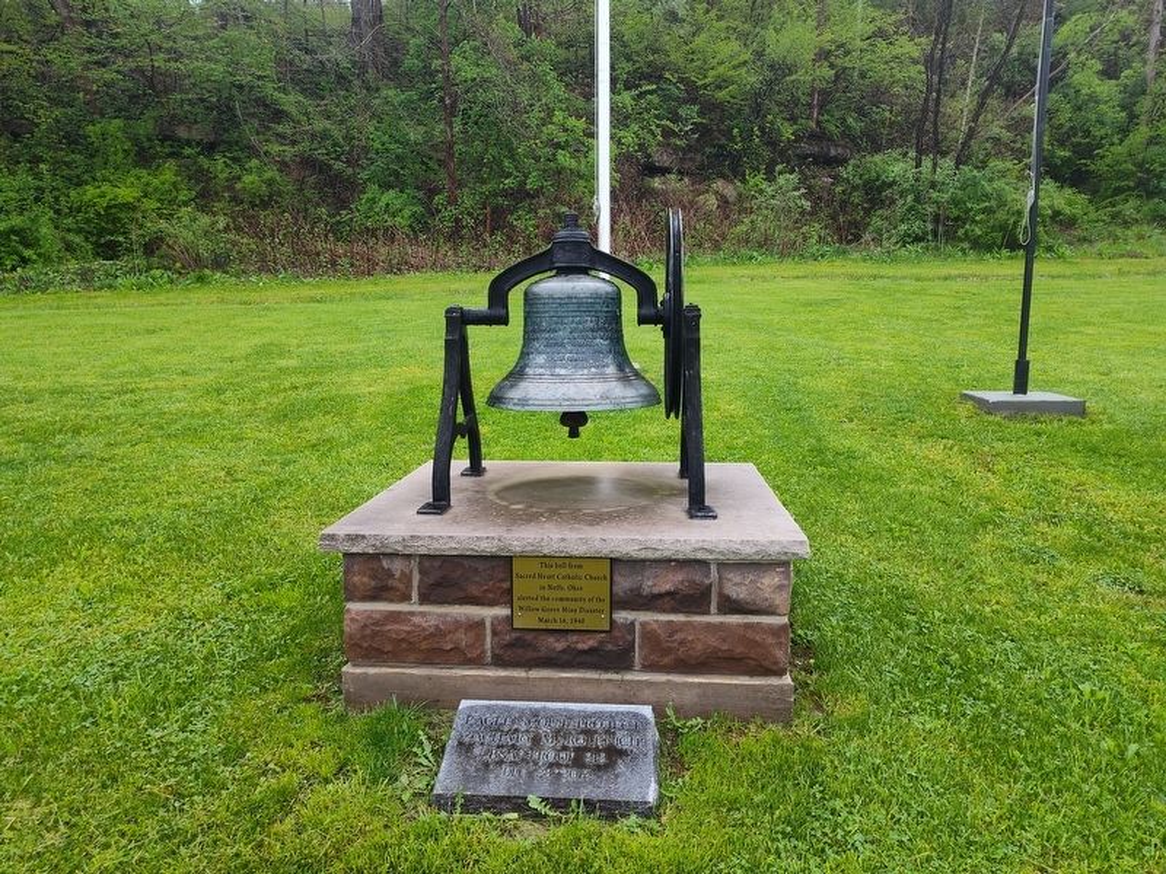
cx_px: 583
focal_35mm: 23
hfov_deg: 73.9
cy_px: 437
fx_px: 775
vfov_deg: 58.9
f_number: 1.8
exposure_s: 1/202
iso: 100
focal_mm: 5.56
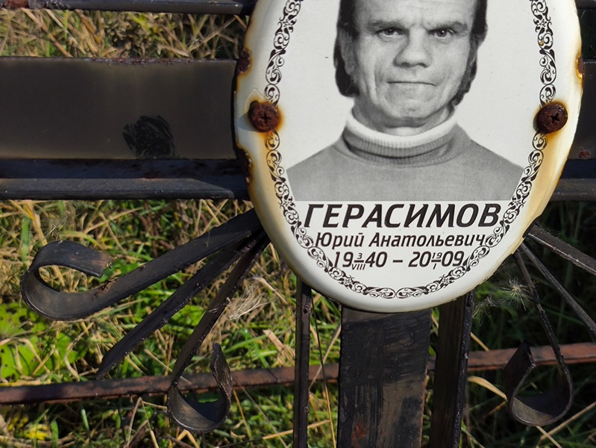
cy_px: 224
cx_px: 298
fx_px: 861
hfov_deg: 38.2
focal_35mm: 50
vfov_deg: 29.1
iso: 50
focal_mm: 4.71
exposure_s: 1/1802
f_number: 1.7
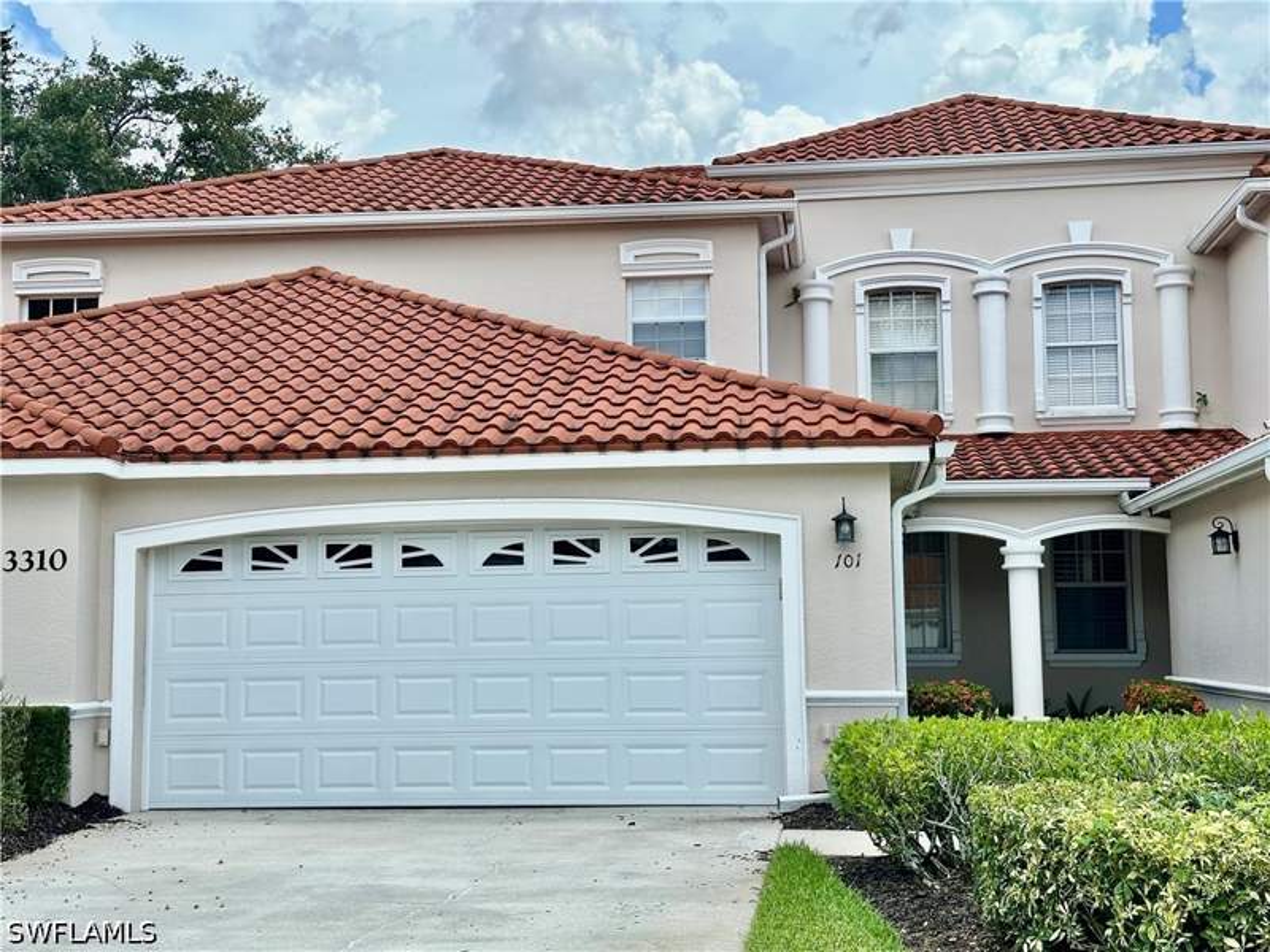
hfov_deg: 39.7
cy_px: 476
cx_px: 635
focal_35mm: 48
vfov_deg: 30.3
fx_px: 1761
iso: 64
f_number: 1.78
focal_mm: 6.86
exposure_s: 1/2028
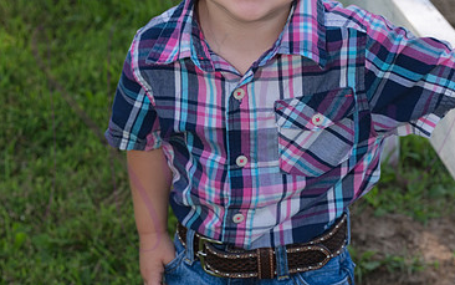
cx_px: 226
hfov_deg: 24.6
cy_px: 42
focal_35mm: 84
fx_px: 1042
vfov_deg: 15.4
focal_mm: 52
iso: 400
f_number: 6.3
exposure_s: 1/200
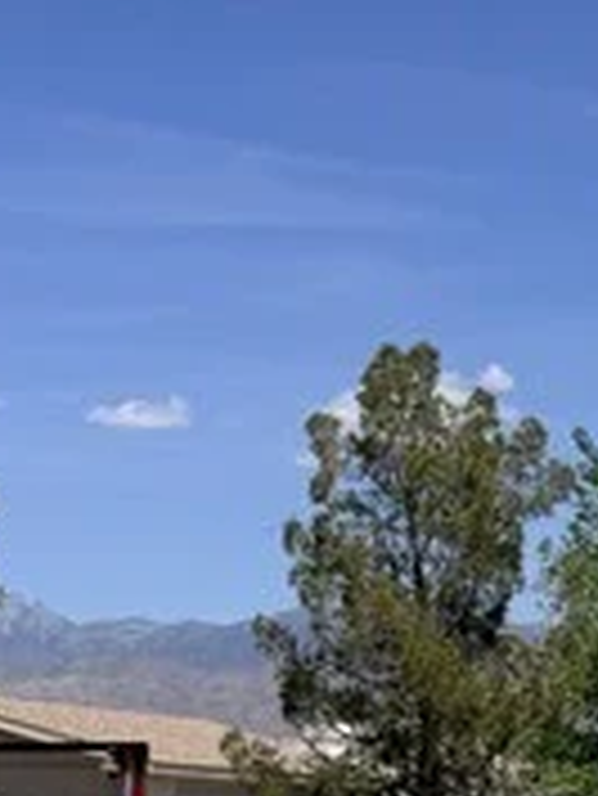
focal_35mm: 139
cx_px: 728
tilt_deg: -13.8
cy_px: 1650
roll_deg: -0.1
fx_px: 3198
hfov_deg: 10.5
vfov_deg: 12.3
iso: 80
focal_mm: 6.76
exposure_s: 1/9091
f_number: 1.78
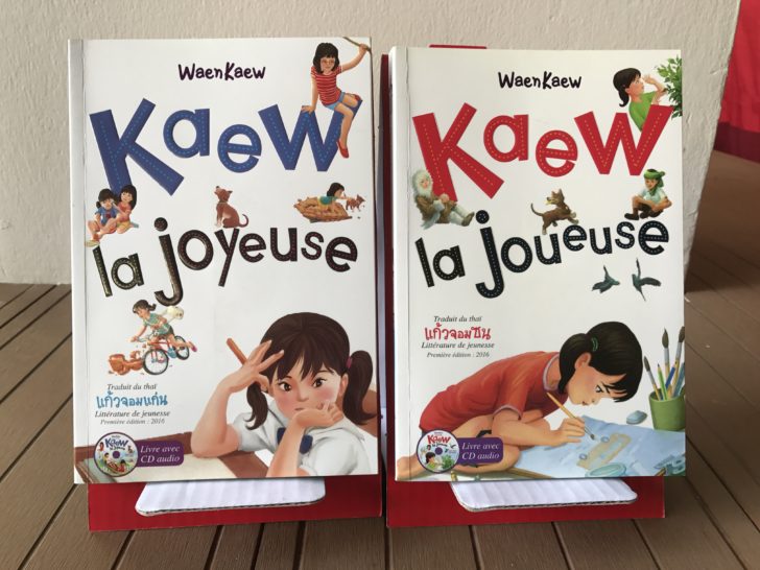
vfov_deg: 49.7
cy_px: 285
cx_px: 380
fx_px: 615
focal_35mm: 28
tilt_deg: -20.9
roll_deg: -1.2
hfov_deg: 63.4
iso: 32
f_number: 1.8
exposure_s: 1/50
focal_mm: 3.99
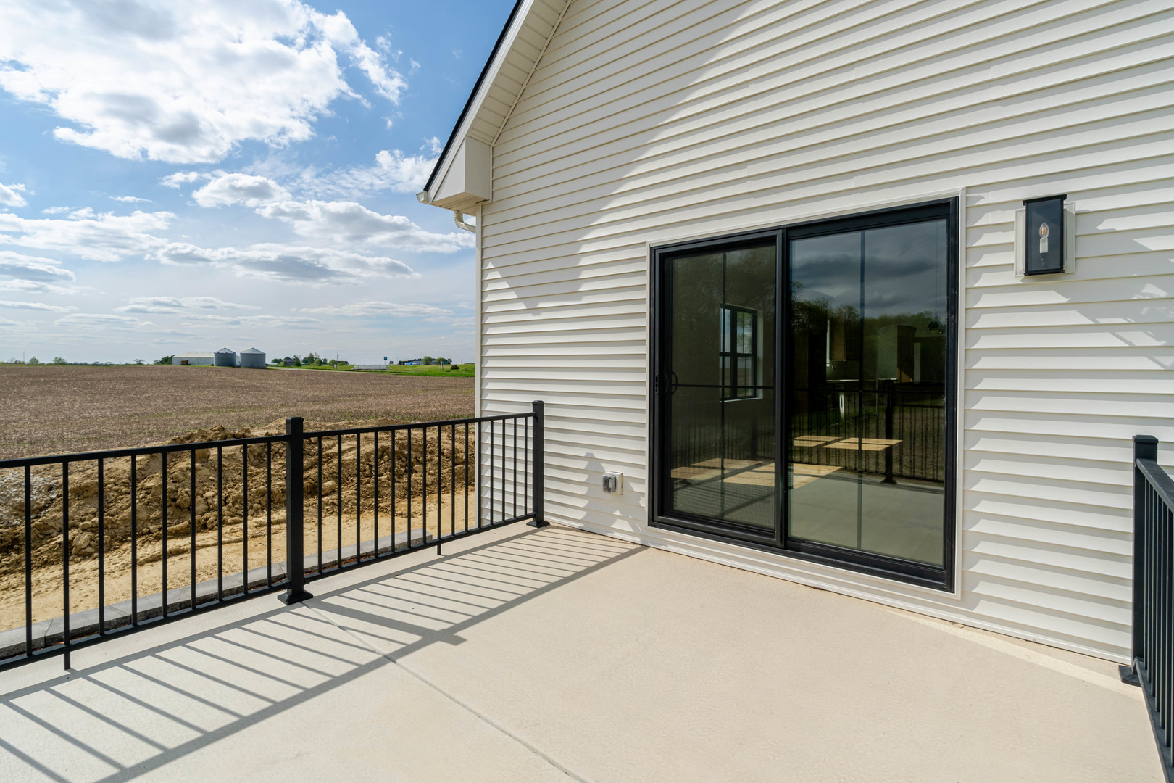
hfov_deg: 95.0
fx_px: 538
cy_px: 392
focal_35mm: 16
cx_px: 587
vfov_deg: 72.1
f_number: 8
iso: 200
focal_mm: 11
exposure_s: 1/2500
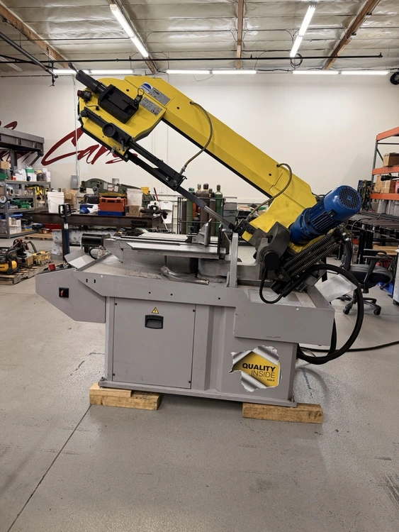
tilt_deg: -12.3
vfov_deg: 71.6
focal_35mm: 24
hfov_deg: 56.8
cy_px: 266
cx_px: 200
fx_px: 369
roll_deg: -2.0
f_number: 1.78
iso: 200
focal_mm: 6.76
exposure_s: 1/120
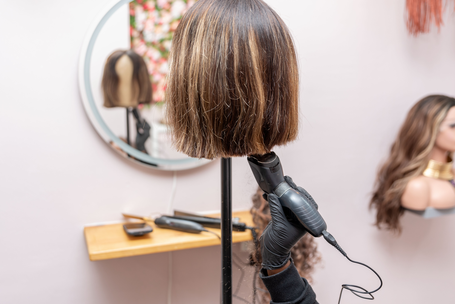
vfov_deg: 37.9
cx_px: 228
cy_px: 152
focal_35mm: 35
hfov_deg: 54.4
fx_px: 443
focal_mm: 35
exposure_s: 1/250
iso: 320
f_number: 2.8
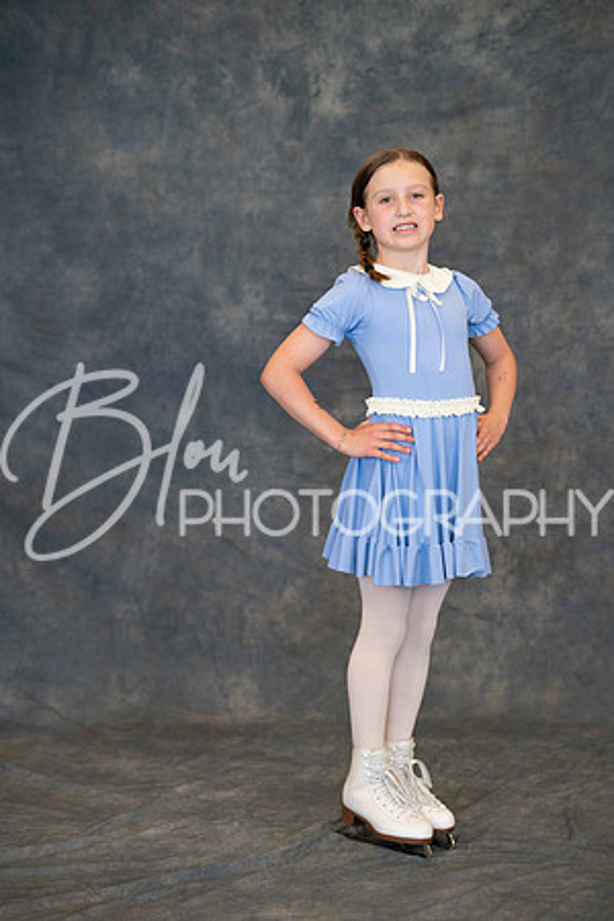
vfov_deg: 23.9
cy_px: 460
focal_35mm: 85
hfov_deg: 16.1
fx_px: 2174
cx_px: 307
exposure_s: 1/160
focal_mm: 85
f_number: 2.8
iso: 1000
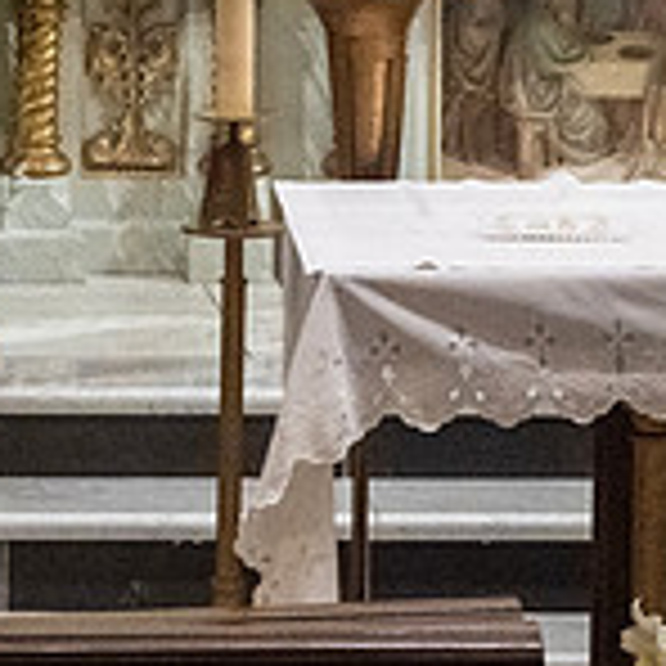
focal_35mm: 736
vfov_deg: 2.4
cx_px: 1286
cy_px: 212
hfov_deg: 2.4
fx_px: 16021
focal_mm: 200
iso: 5000
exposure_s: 1/60
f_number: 14
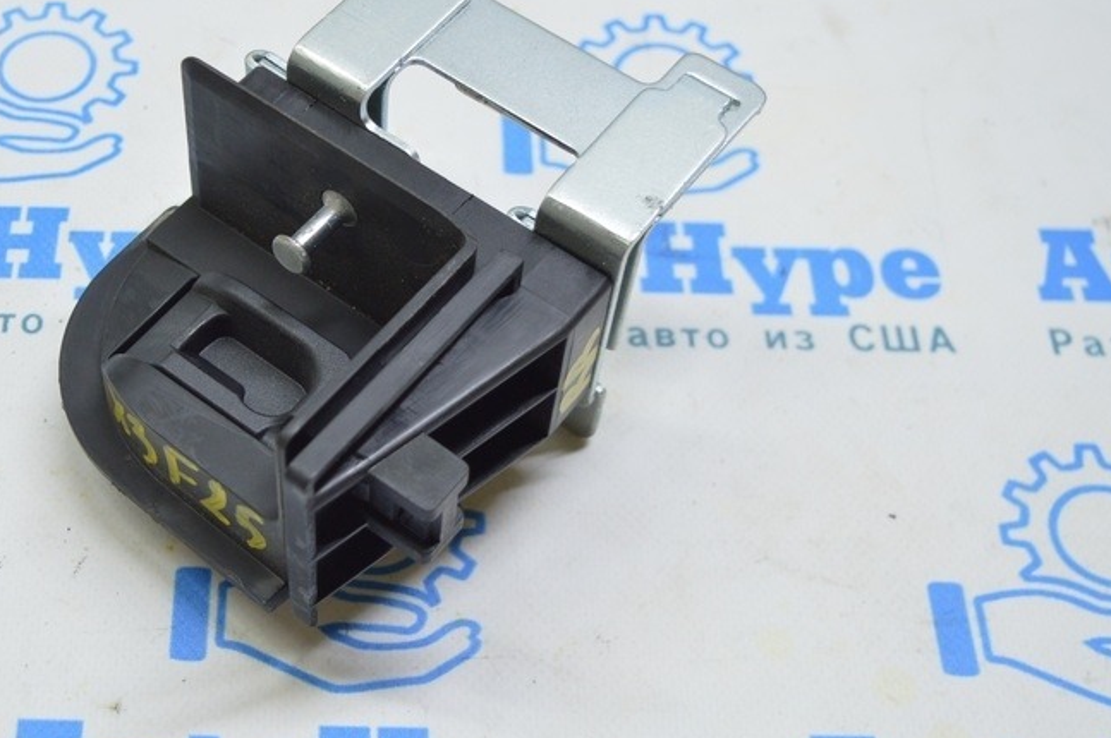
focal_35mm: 57
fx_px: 1757
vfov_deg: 23.7
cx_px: 292
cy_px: 353
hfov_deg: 34.4
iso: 400
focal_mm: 24
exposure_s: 1/50
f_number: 4
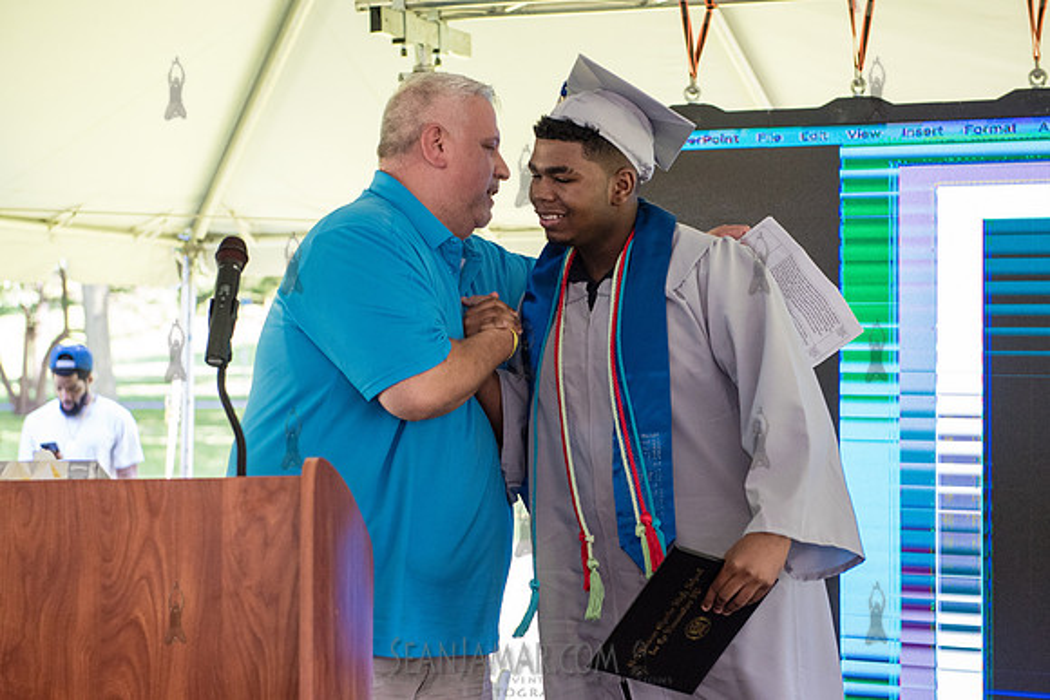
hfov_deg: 25.1
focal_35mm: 81
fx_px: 2354
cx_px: 519
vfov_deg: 16.9
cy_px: 381
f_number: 4
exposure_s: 1/800
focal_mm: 70
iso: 2500
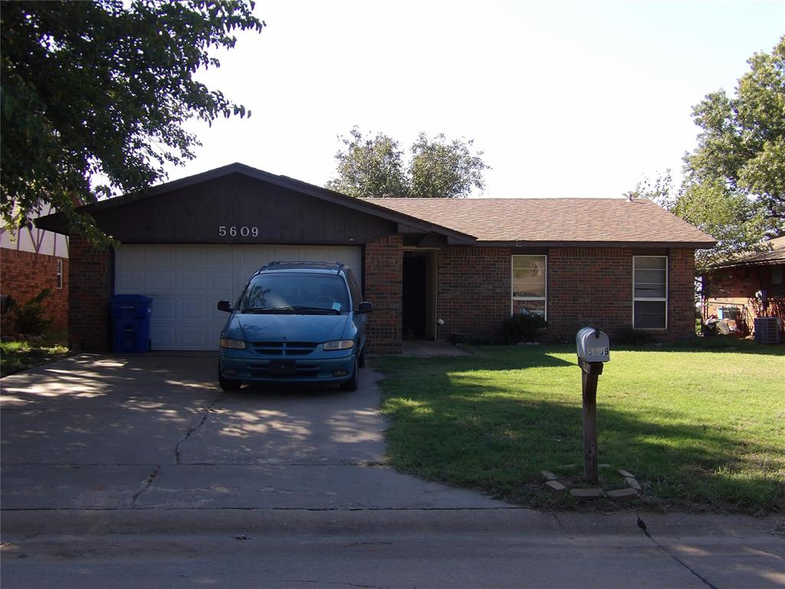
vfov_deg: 36.8
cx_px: 392
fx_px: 884
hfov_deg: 47.9
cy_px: 294
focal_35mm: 39
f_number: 3.7
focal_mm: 7
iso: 100
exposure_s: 1/293
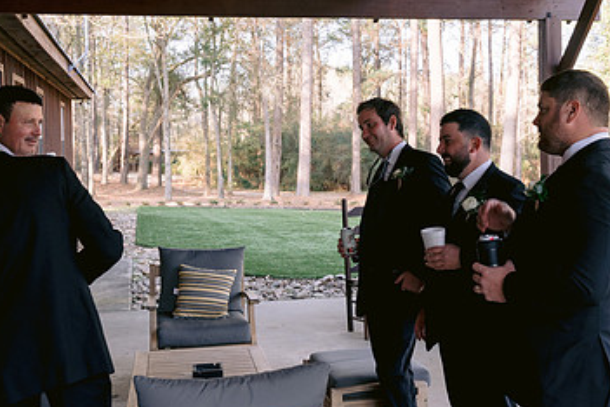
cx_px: 341
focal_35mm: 49
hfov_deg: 40.3
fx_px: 830
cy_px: 165
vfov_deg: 27.5
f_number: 6.3
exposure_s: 1/100
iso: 400
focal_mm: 26
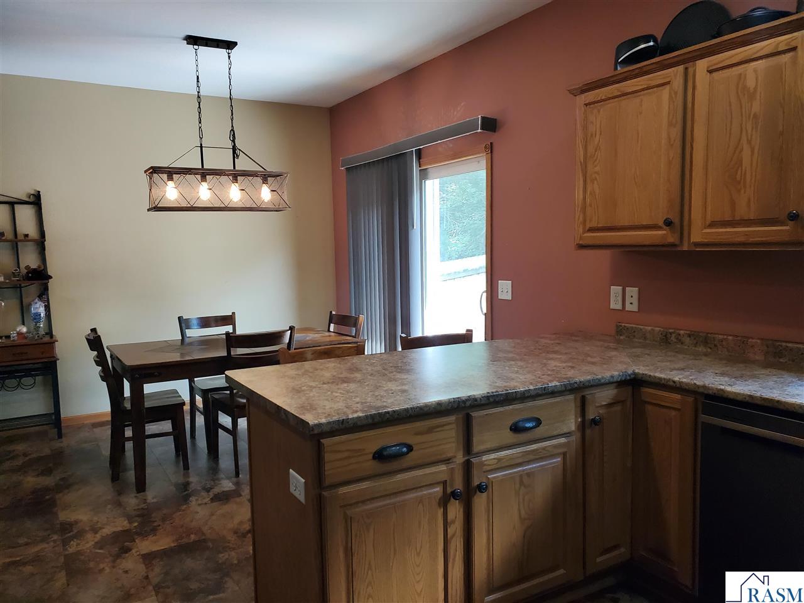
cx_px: 402
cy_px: 302
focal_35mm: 26
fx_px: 604
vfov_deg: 53.1
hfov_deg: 67.3
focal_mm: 4.3
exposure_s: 1/120
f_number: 2.4
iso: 400
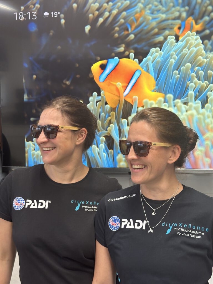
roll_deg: -0.1
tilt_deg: -1.6
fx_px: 394
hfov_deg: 30.3
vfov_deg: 39.7
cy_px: 142
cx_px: 106
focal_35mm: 48
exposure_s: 1/50
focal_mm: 6.86
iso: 125
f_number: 1.78
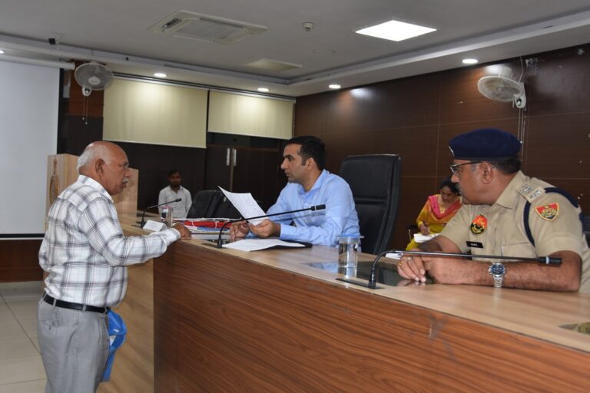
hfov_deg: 53.1
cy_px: 196
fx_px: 590
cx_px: 295
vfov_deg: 36.9
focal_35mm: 36
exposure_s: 1/80
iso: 400
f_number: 3.8
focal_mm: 24
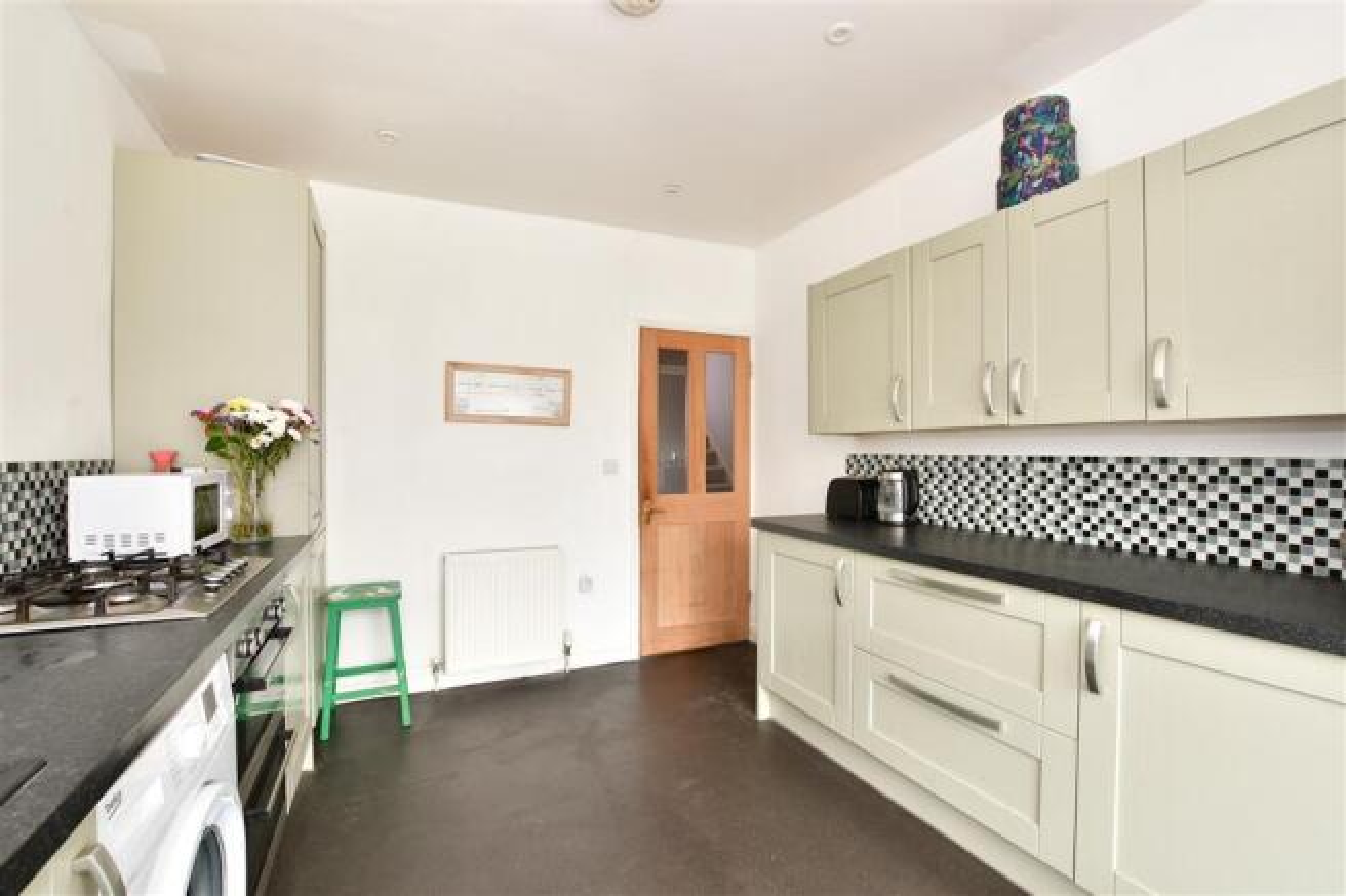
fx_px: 561
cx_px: 673
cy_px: 448
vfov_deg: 77.3
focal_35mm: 15
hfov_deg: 100.4
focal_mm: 10
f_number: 8
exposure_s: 1/2
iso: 200
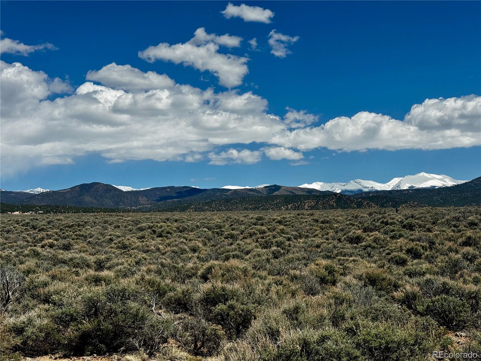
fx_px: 667
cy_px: 180
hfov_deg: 39.7
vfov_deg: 30.3
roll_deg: +1.3
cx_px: 240
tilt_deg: +3.6
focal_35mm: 48
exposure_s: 1/10526
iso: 64
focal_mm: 6.76
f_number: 1.78
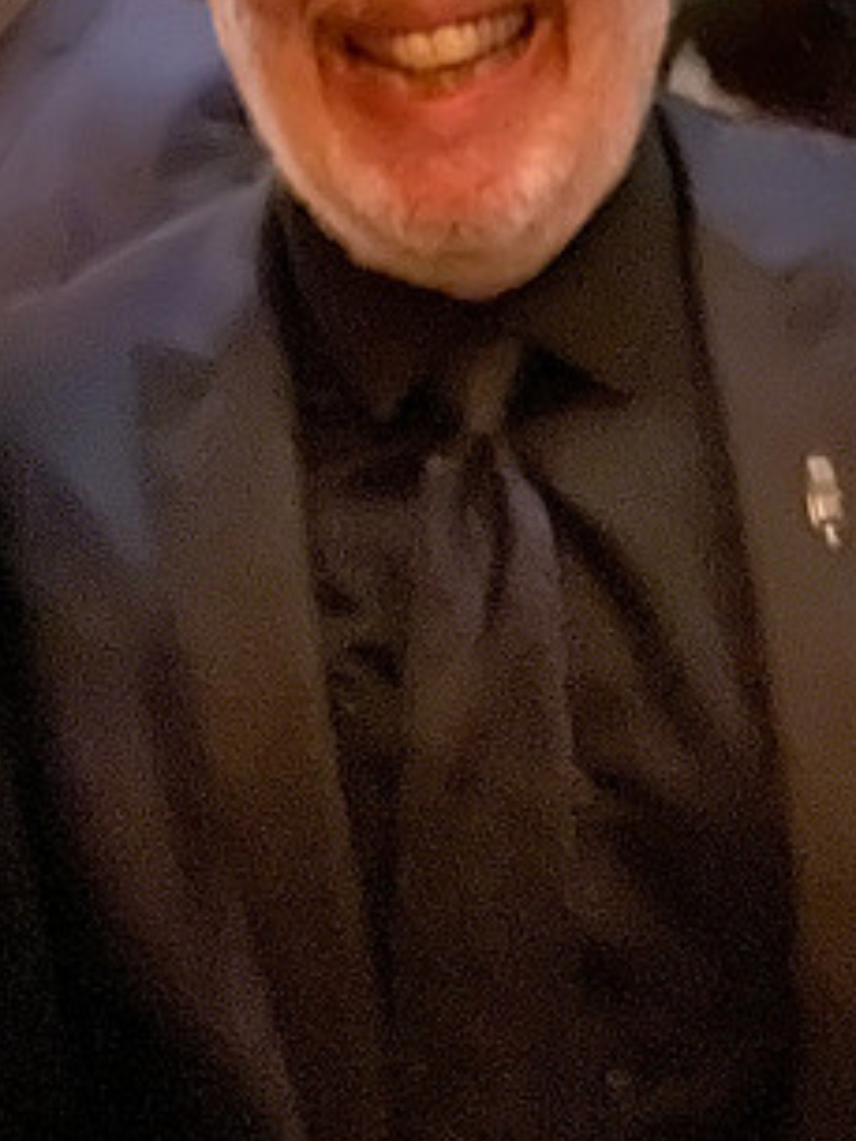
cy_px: 165
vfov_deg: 32.5
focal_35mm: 57
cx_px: 234
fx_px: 1878
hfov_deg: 25.4
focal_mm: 2.71
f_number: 2.2
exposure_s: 1/15
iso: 3200
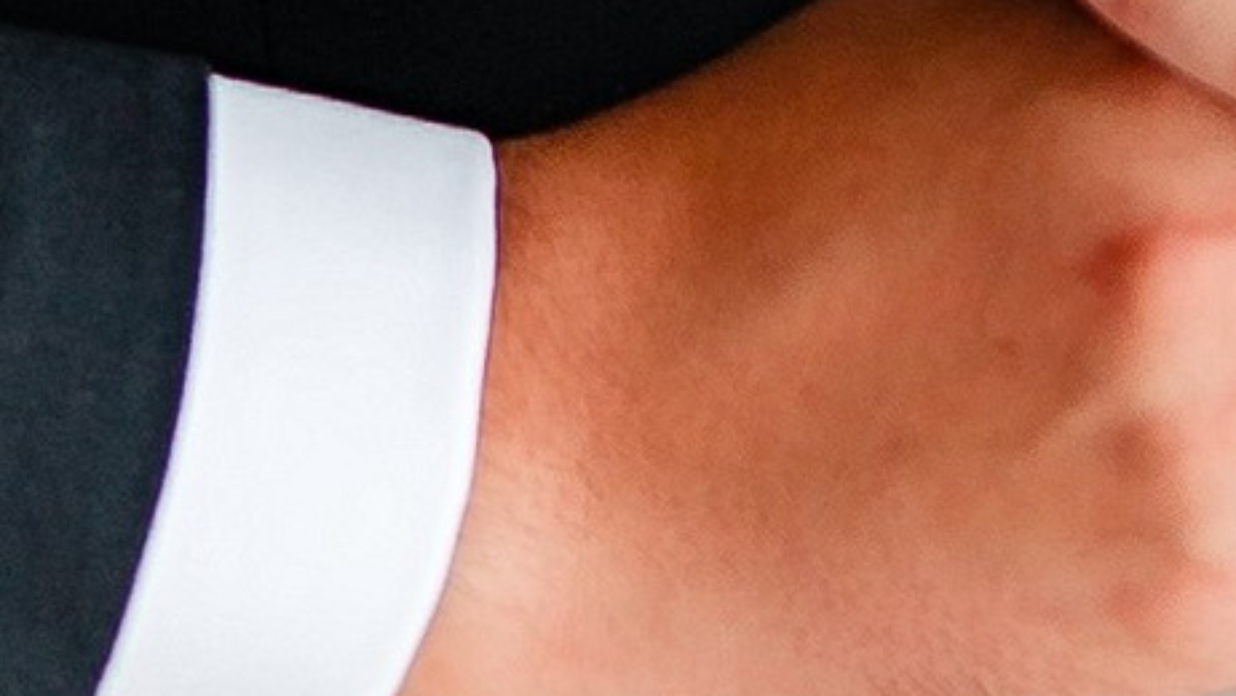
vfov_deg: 2.7
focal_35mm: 435
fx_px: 14258
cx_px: 1038
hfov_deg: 5.0
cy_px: -1529
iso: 250
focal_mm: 50
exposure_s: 1/250
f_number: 1.4
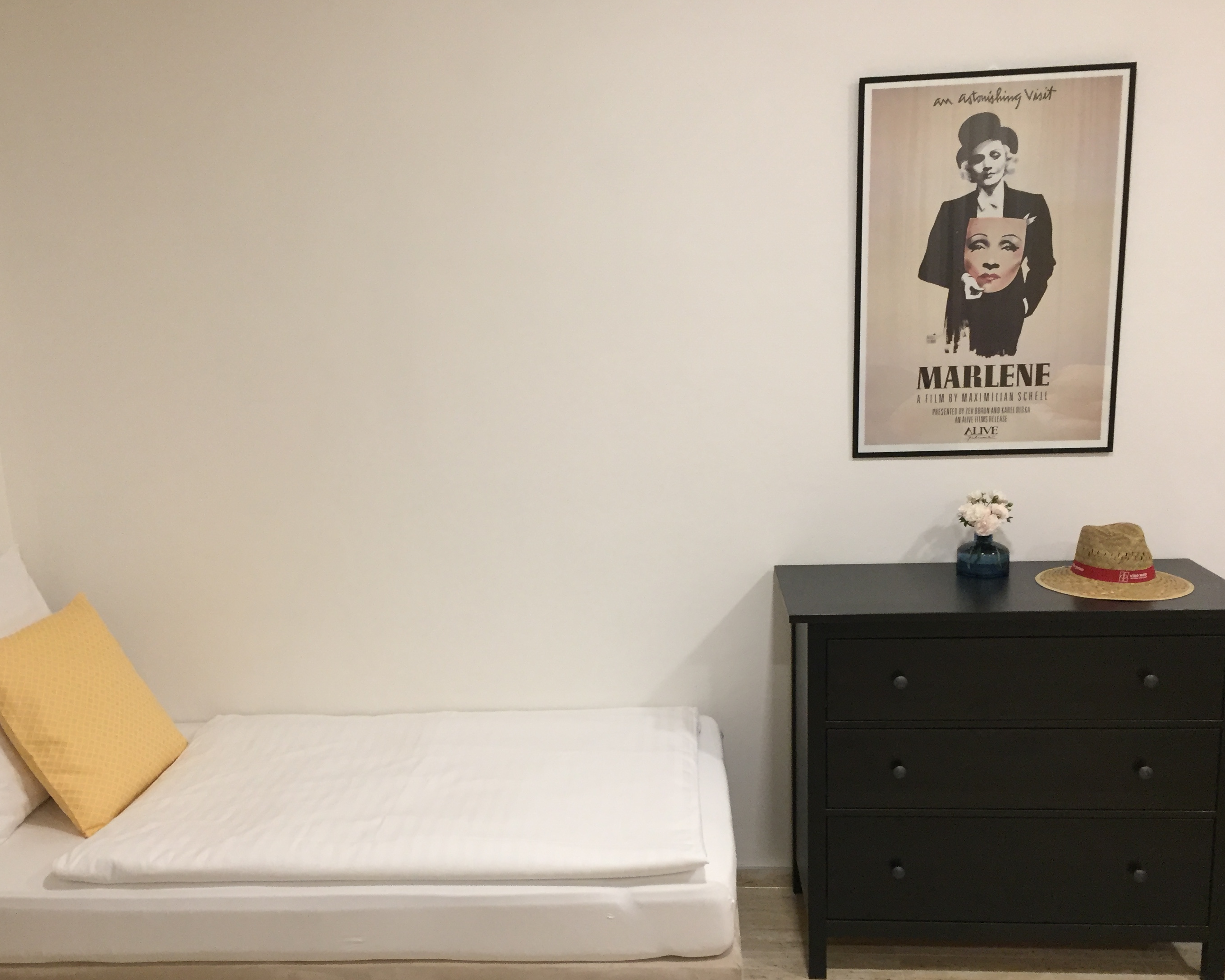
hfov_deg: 52.8
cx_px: 566
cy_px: 526
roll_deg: +2.3
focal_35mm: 34
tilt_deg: -12.4
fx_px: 1233
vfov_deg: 43.3
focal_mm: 4.15
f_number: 2.2
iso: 160
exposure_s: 1/33
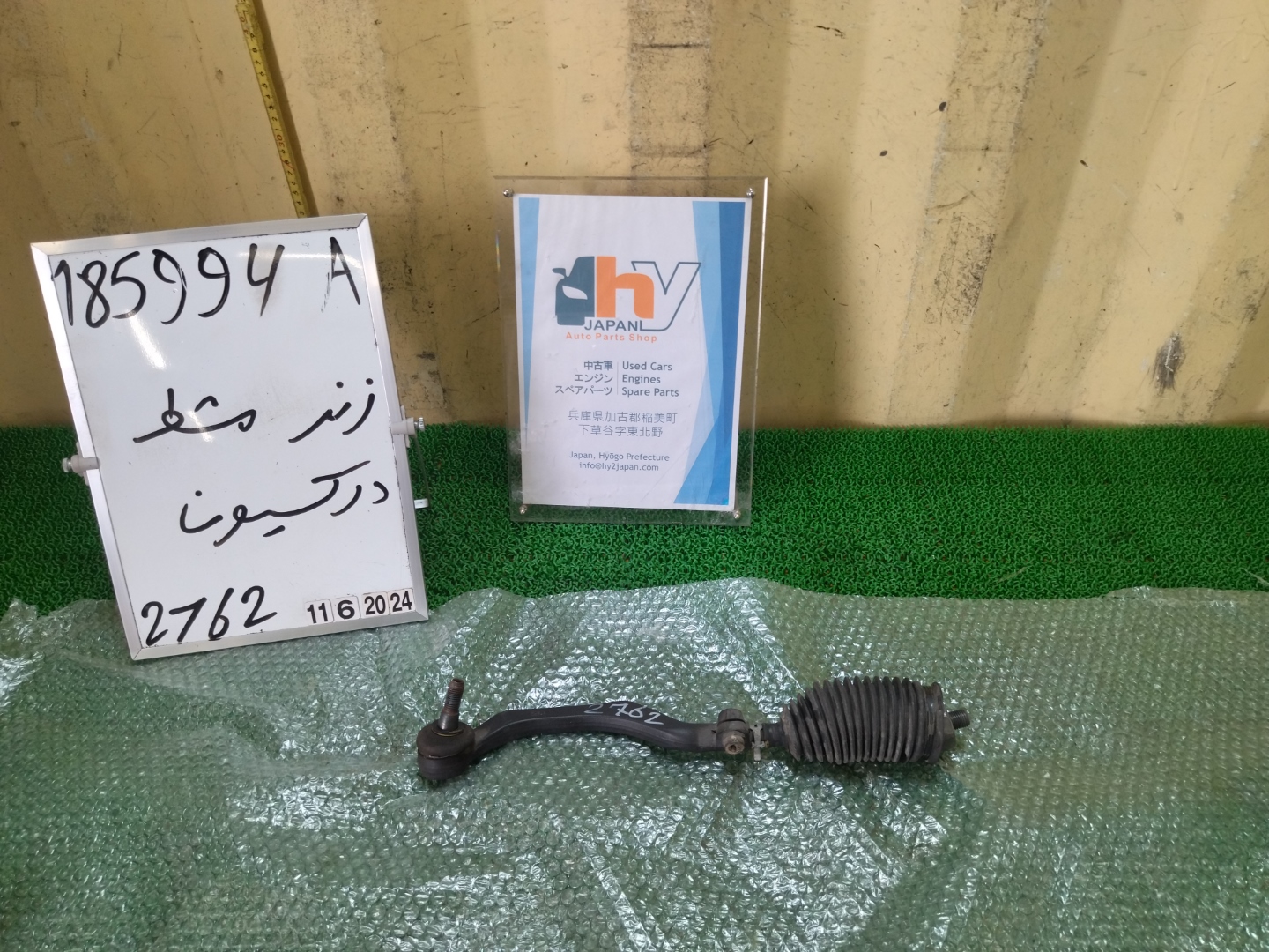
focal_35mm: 27
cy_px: 476
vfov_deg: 51.4
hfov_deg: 65.3
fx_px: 990
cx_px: 634
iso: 99
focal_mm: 4.74
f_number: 1.79
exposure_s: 1/132
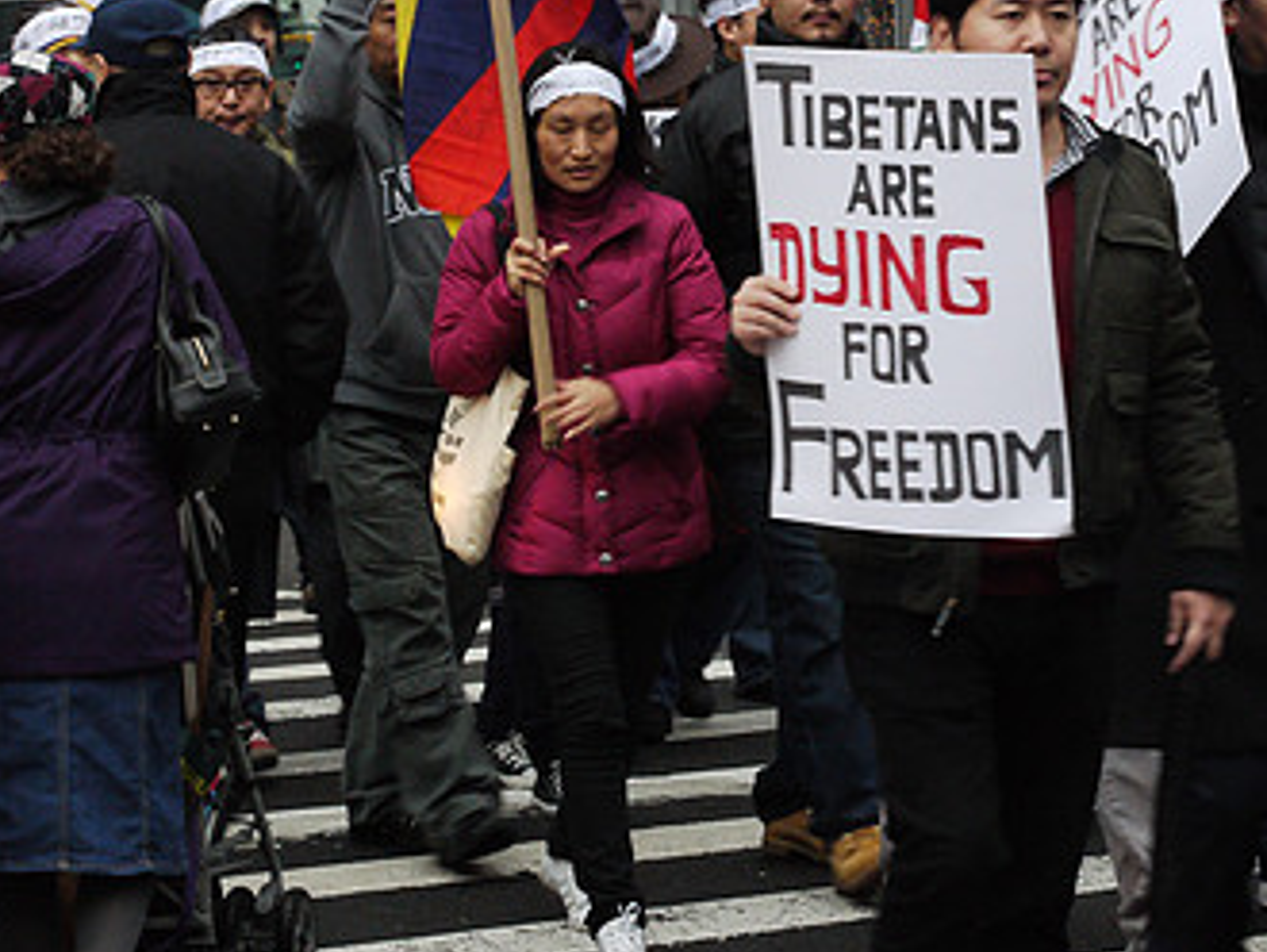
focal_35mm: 158
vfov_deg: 9.4
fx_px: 5787
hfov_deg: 12.5
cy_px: 140
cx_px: 699
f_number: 8
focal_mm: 45
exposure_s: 1/60
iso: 640
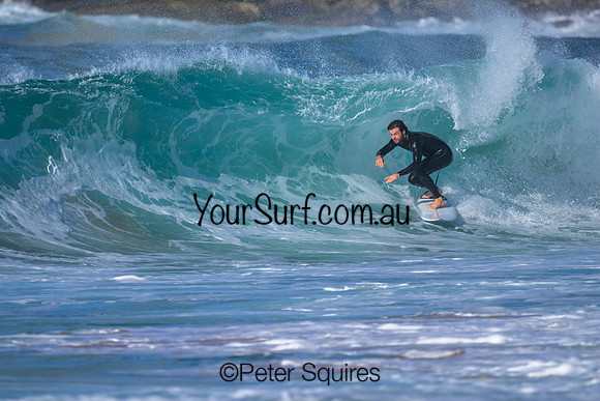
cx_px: 280
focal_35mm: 1100
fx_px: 18336
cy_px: 187
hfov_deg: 1.9
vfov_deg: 1.3
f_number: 6.3
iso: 220
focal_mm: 800
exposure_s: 1/2000
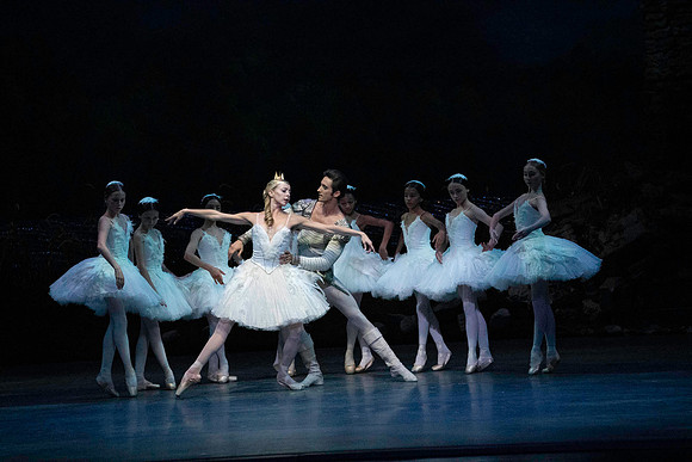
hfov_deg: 11.1
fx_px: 3576
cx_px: 346
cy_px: 231
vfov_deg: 7.4
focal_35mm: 186
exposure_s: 1/400
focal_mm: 186
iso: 25600
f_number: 5
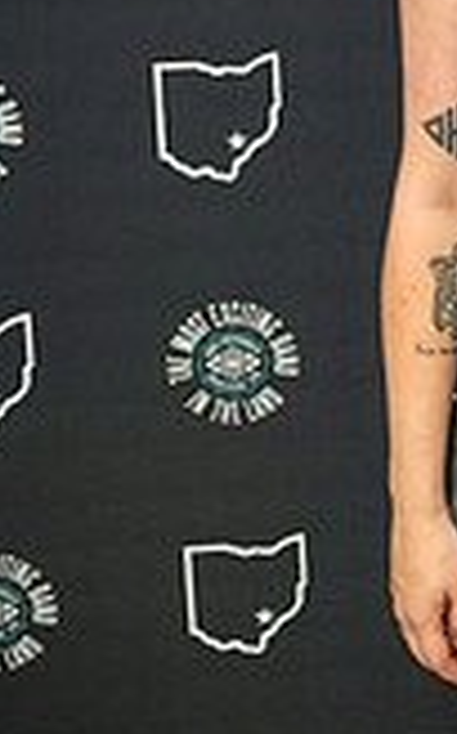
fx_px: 1680
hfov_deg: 14.6
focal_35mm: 84
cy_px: -210
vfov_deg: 22.2
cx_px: 650
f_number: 4
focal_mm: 30
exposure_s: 1/60
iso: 1250
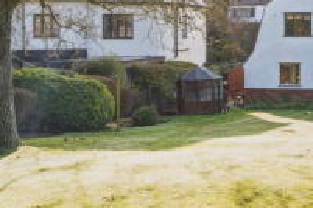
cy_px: 47
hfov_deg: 23.2
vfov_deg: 16.4
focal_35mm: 83
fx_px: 722
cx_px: 335
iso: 320
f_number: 5.6
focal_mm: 35
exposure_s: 1/80
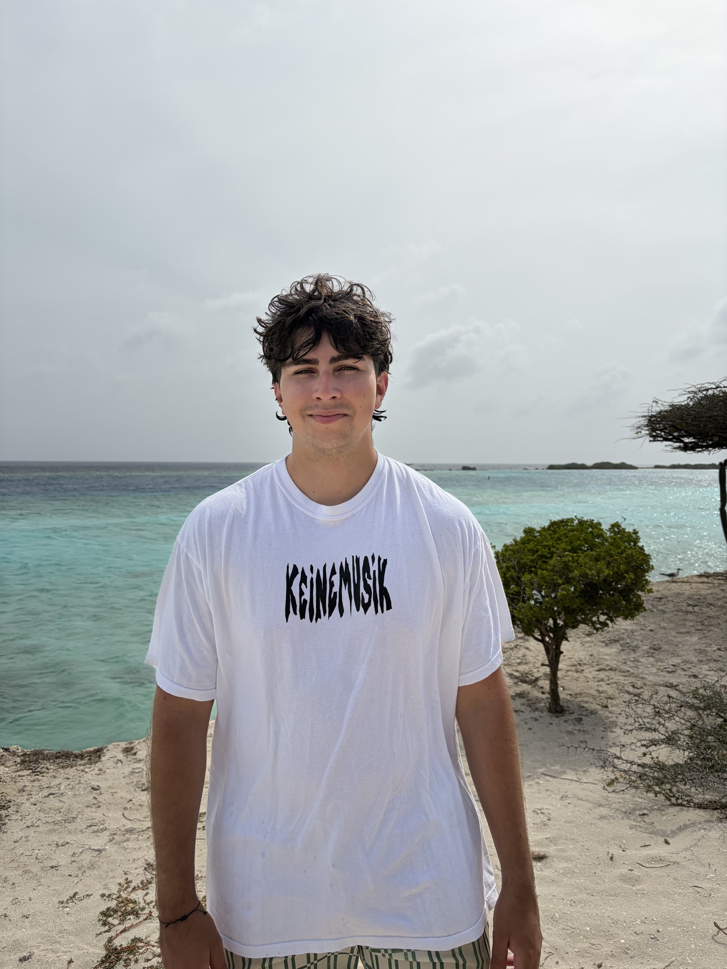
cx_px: 364
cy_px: 484
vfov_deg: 67.3
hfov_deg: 53.1
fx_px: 728
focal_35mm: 26
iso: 50
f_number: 1.6
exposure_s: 1/6993
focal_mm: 5.96
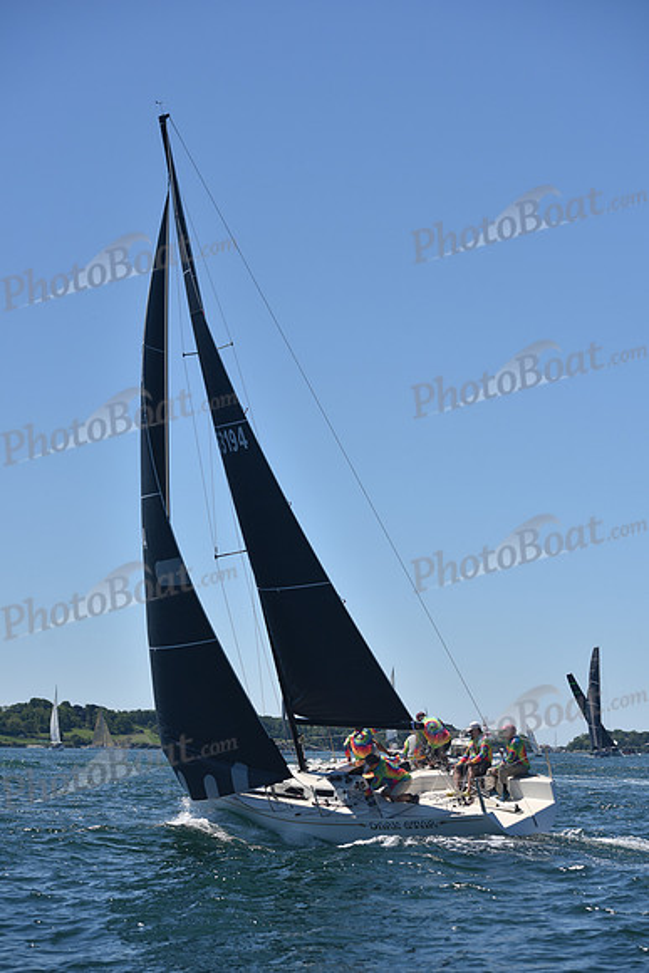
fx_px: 1892
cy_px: 486
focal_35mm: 70
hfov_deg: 19.5
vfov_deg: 28.8
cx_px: 324
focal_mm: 70
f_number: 5.6
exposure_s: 1/1000
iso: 200
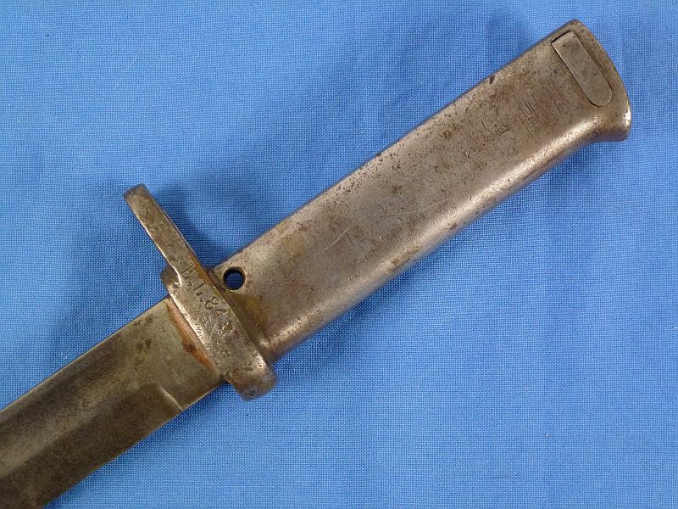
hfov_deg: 31.7
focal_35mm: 61
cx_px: 339
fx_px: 1195
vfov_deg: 24.0
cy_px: 254
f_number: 4.5
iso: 400
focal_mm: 10.9
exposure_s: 1/80
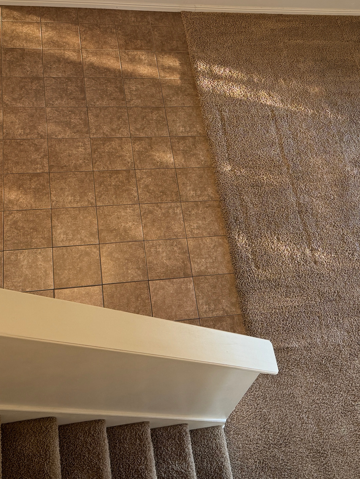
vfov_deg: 39.4
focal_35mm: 48
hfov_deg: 30.1
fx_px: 666
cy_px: 178
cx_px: 237
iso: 125
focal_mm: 6.76
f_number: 1.78
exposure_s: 1/60
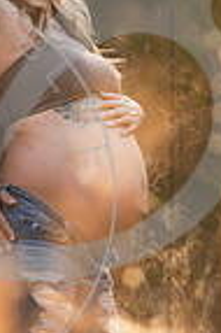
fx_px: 5095
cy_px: 19
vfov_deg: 3.7
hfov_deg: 2.5
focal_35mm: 552
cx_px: 5
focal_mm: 175
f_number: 2.8
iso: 100
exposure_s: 1/400
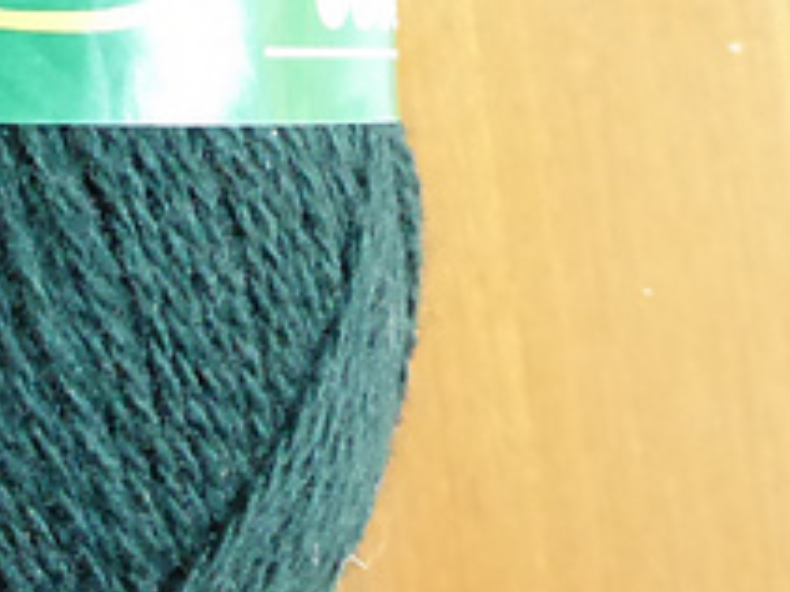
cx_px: -273
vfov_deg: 15.3
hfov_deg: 19.1
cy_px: -41
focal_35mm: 94
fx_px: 2144
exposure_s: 1/100
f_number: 3.5
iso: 1000
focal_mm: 5.4
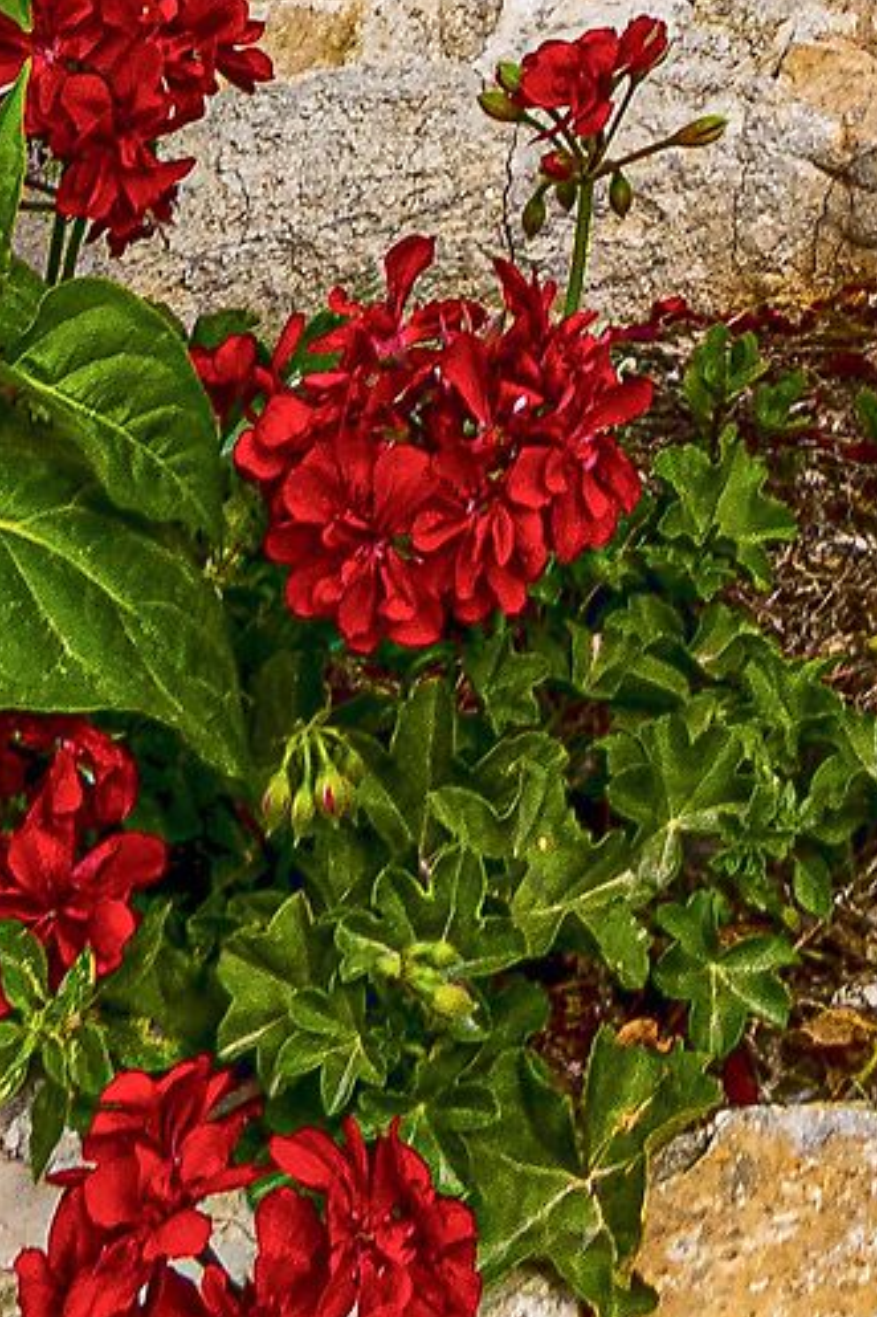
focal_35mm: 116
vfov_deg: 14.5
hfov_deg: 11.4
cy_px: -1343
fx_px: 4241
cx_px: 1203
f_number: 20
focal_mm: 24
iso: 400
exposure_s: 1/60
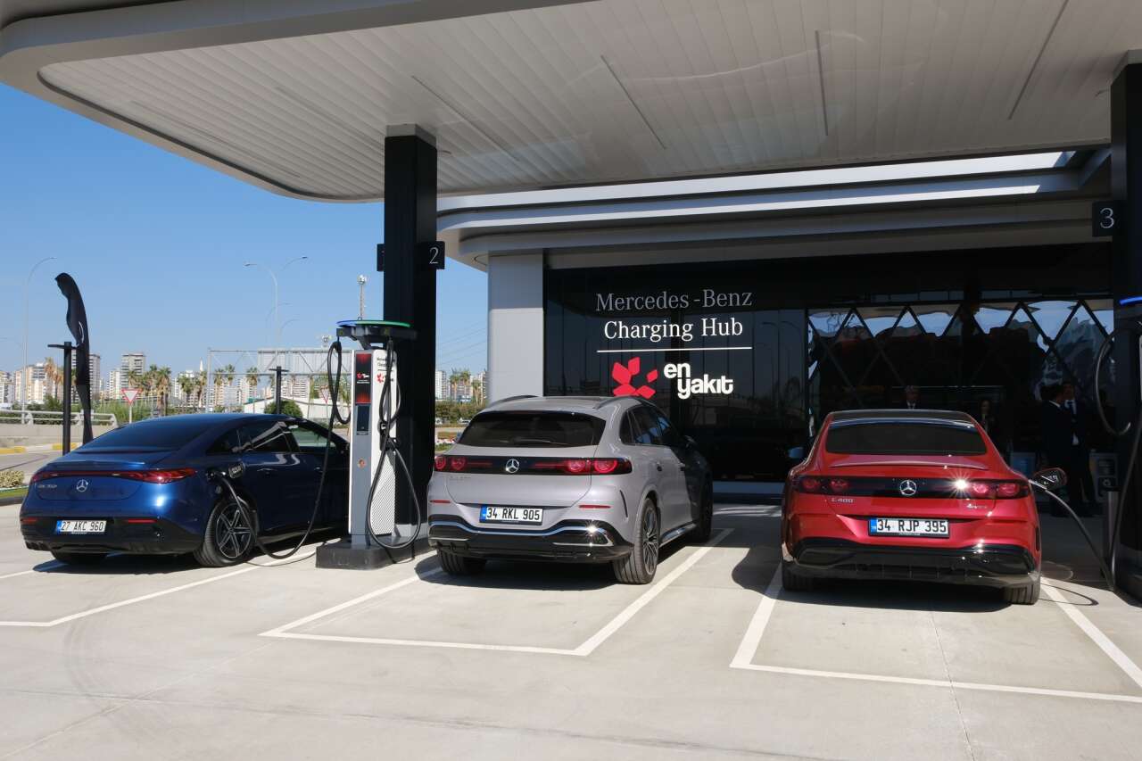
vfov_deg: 45.0
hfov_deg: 63.7
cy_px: 380
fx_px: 920
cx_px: 571
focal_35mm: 29
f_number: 14
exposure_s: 1/100
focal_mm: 19.2
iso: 160
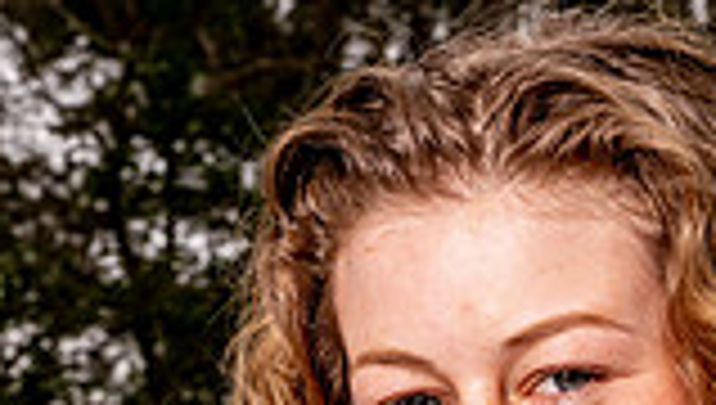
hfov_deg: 11.2
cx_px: 483
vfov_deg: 6.1
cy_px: 927
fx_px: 3632
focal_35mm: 191
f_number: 9
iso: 100
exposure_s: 1/125
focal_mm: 43
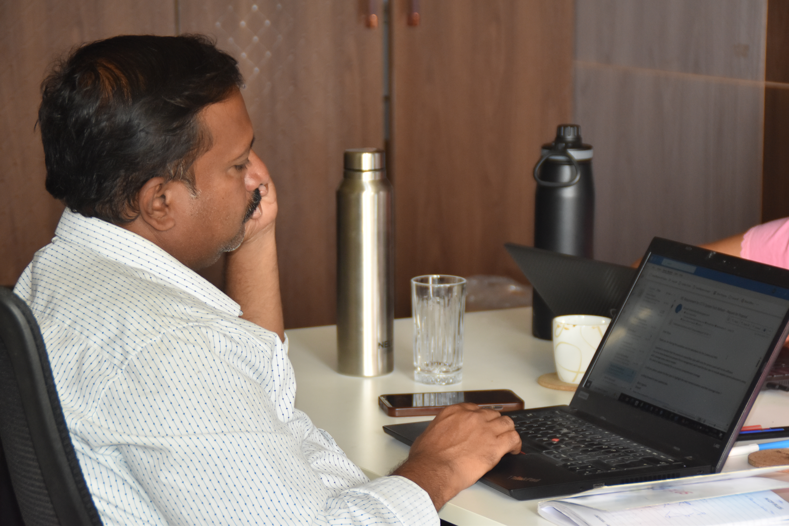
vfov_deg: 11.4
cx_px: 394
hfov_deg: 17.1
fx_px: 2630
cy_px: 263
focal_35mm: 120
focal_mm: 80
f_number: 5.6
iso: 800
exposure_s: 1/100
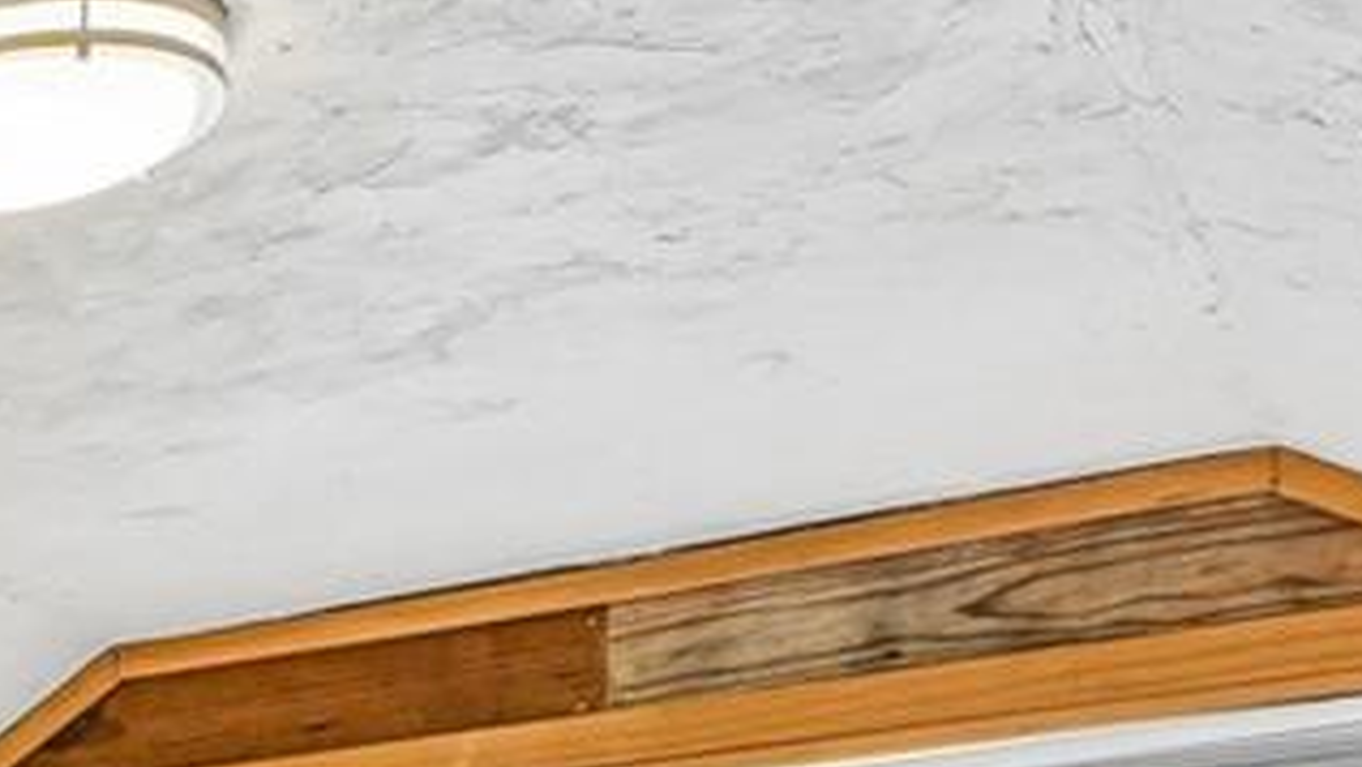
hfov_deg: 19.8
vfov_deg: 13.8
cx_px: -1079
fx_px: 2854
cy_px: 1345
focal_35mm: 79
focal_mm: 10
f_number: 8
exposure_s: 1/15
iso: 800
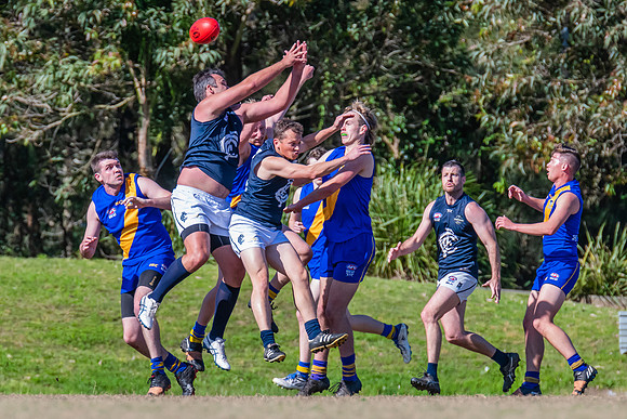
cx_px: 191
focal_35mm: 744
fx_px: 12964
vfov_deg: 1.8
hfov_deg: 2.8
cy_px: 191
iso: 800
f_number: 7.1
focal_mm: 420
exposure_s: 1/2000
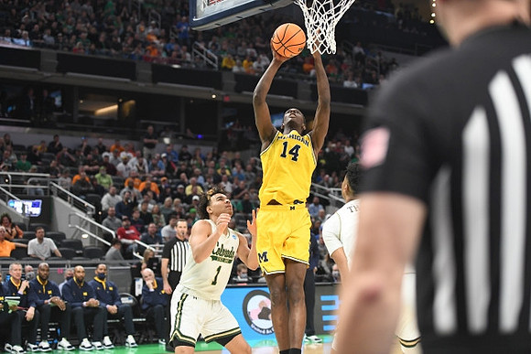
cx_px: 266
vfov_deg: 19.5
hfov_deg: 28.8
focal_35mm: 70
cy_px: 177
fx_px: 1033
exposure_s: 1/1000
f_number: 2.8
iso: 3200
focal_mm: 70
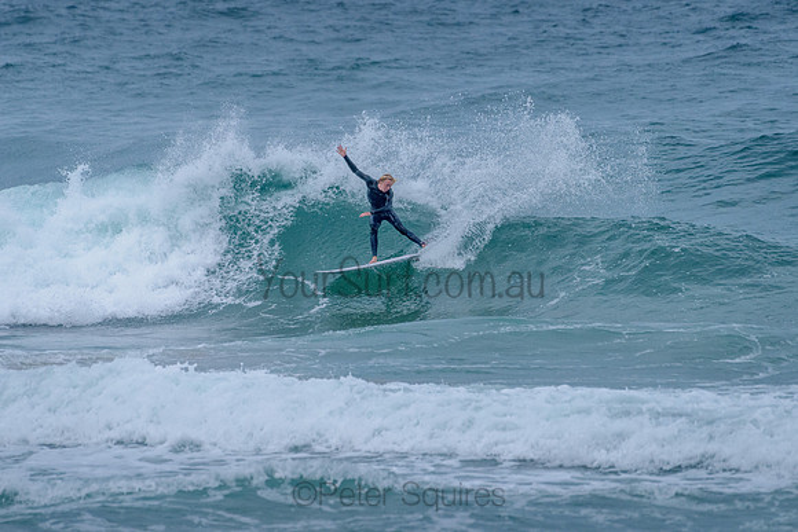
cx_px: 400
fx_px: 13586
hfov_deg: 3.4
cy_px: 207
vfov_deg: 2.2
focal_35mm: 613
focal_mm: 500
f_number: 5.6
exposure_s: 1/2000
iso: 1800
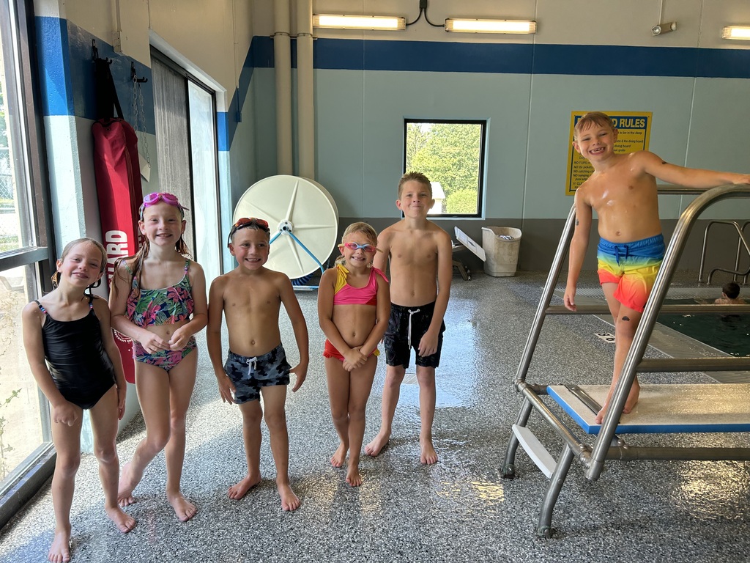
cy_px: 282
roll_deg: -0.5
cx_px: 375
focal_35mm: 26
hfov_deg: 67.3
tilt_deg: -11.8
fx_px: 563
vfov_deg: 53.1
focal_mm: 5.7
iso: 40
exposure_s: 1/120
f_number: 1.5
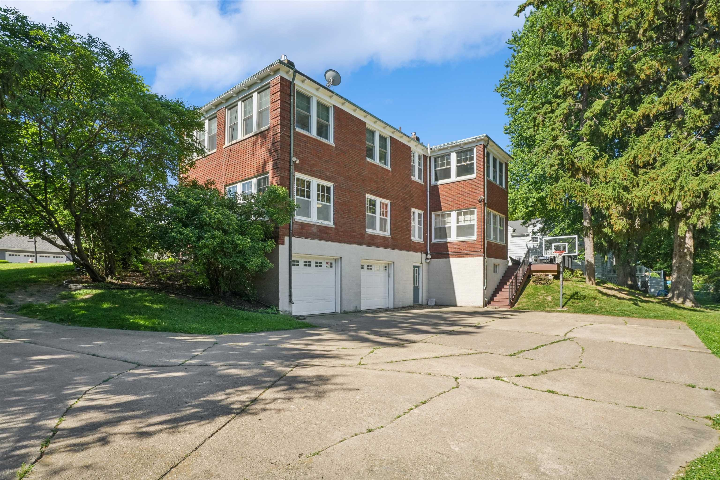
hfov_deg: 93.3
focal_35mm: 17
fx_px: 340
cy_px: 240
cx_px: 360
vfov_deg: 70.4
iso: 800
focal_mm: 17
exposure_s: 1/200
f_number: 18
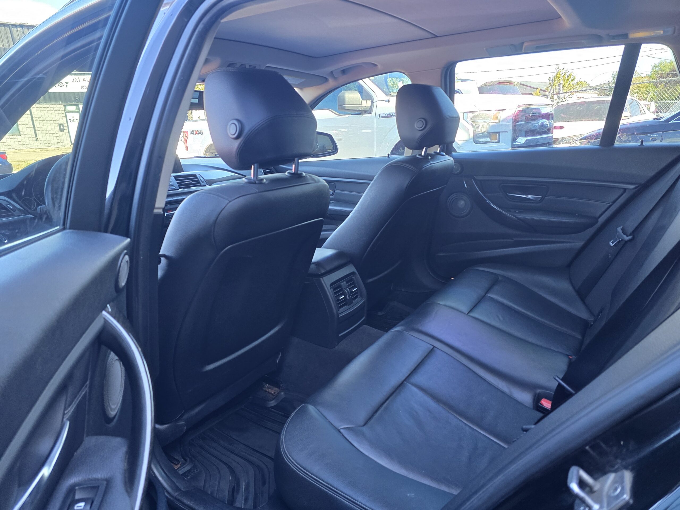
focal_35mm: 23
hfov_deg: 73.9
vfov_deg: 58.9
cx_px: 340
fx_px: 452
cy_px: 255
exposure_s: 1/120
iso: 160
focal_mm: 6.3
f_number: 1.7
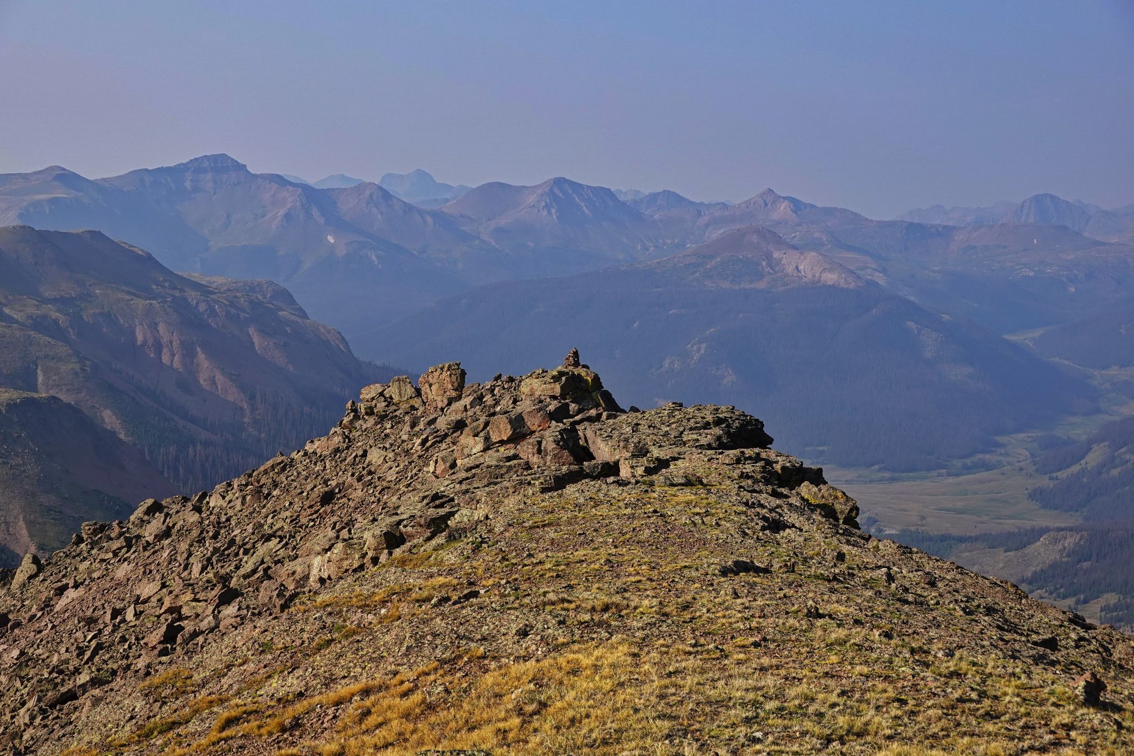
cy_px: 378
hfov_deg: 30.5
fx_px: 2079
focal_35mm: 66
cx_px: 567
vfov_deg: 20.6
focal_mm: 24.35
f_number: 5.6
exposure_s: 1/400
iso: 100
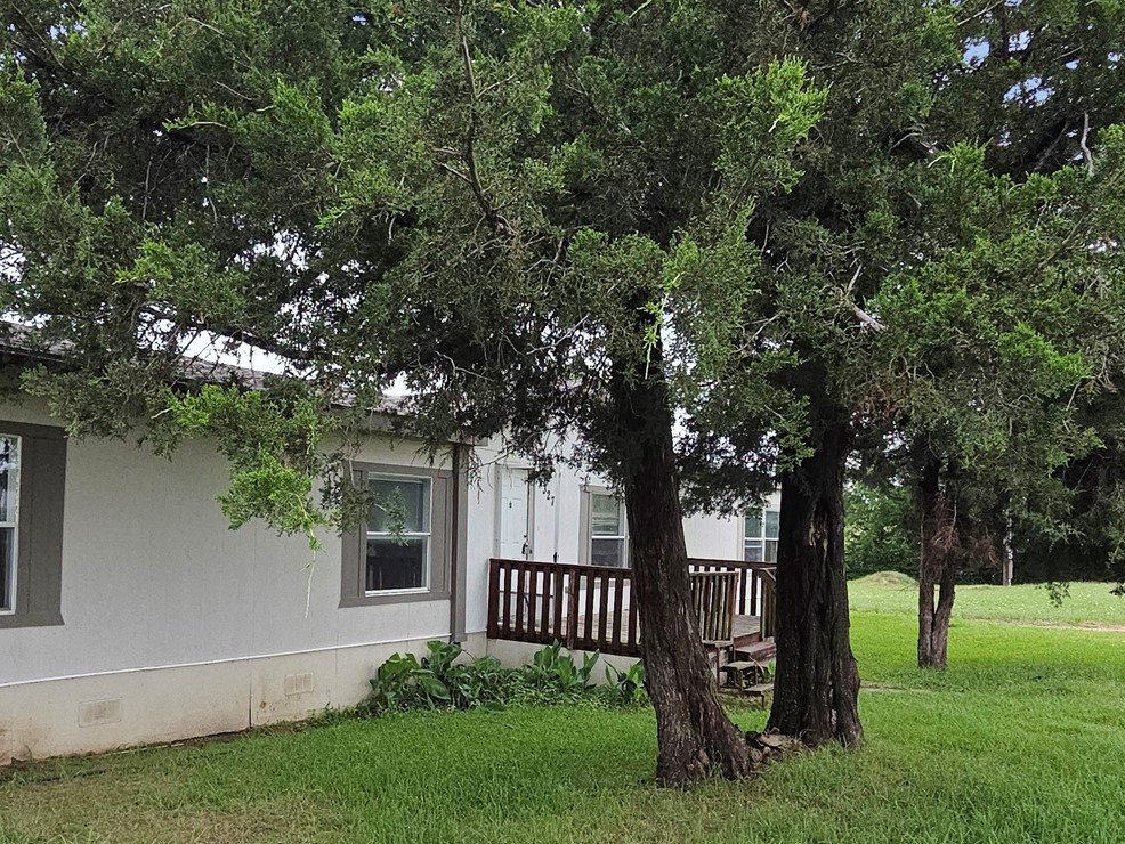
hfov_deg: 63.9
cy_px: 538
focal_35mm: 27
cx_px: 392
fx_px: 878
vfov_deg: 50.7
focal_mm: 2.2
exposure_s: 1/673
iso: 50
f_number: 2.2
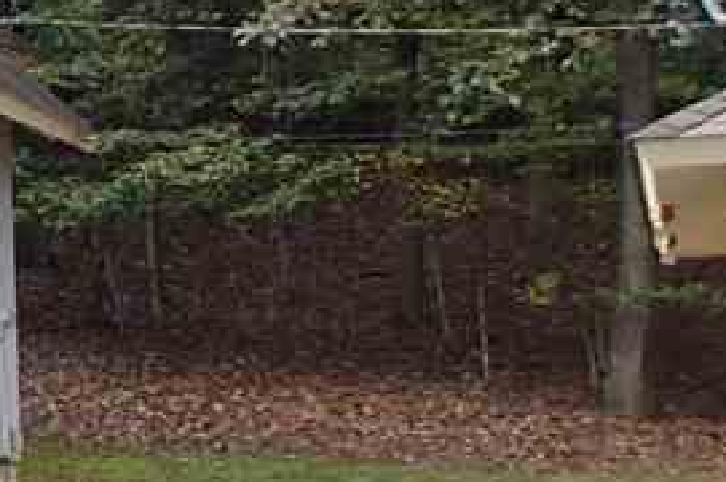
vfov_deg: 11.1
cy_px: 287
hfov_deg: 13.6
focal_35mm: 123
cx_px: -841
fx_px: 2477
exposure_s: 1/160
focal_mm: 4.5
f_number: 2.8
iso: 100
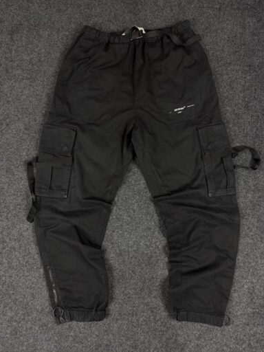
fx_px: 254
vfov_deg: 69.4
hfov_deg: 54.9
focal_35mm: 25
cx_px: 133
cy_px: 171
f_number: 1.78
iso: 125
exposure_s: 1/50
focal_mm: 6.76
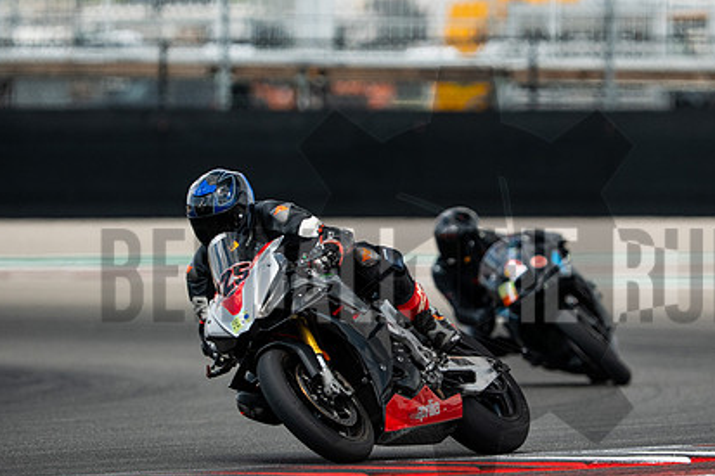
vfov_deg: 2.3
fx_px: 11713
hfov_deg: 3.5
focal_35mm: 590
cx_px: 466
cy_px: 278
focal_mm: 280
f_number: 2.8
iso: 500
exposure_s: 1/2500
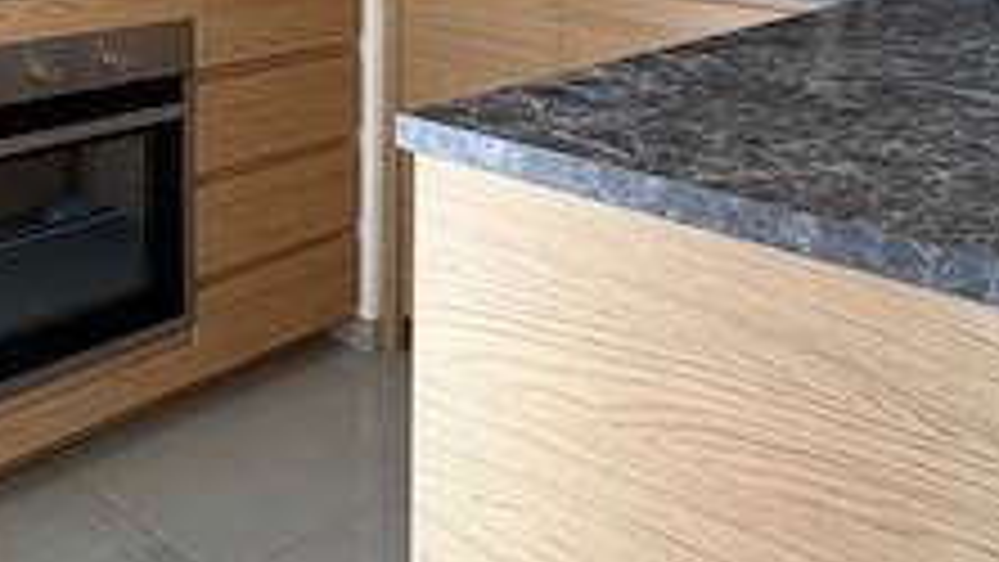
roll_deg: -0.9
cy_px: -117
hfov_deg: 46.4
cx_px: 522
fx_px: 1166
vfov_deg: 24.5
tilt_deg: -2.7
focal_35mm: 44
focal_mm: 2.22
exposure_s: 1/100
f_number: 2.2
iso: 100
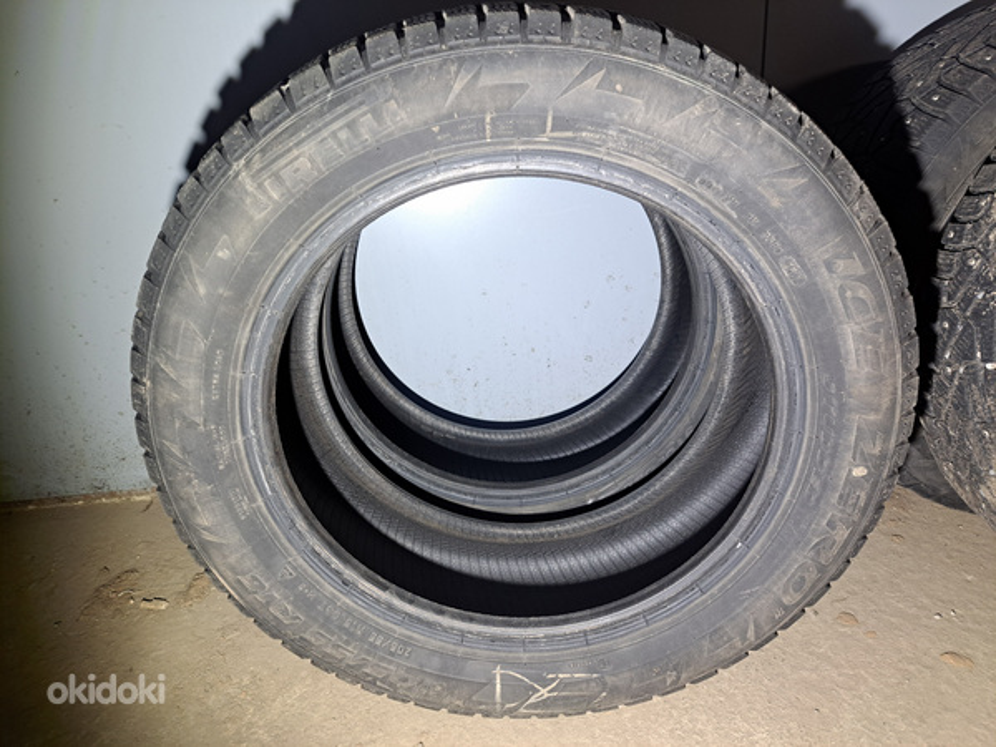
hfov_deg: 71.6
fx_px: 691
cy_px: 374
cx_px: 498
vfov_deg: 56.8
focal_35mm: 24
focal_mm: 5.23
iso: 200
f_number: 1.8
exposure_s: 1/50
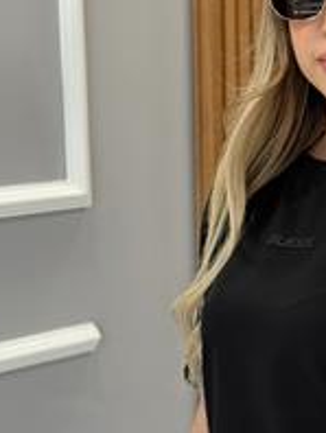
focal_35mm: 126
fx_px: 1579
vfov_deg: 15.4
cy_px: 391
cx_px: 322
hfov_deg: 11.7
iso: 125
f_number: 1.78
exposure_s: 1/60
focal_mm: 6.76
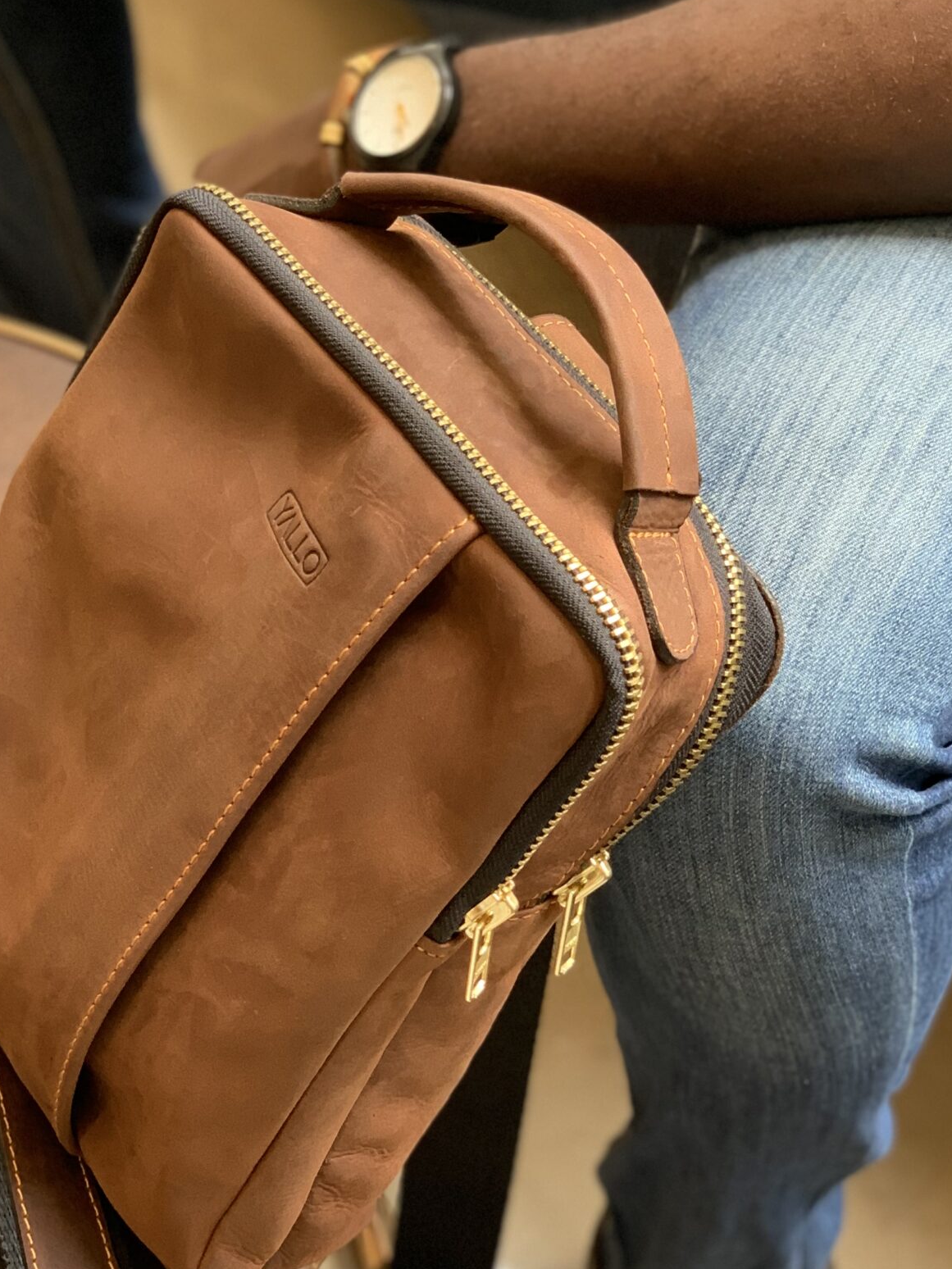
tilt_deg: -49.6
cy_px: 582
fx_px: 3154
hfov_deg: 17.1
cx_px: 358
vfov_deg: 22.8
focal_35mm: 86
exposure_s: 1/104
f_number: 2.4
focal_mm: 6
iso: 125
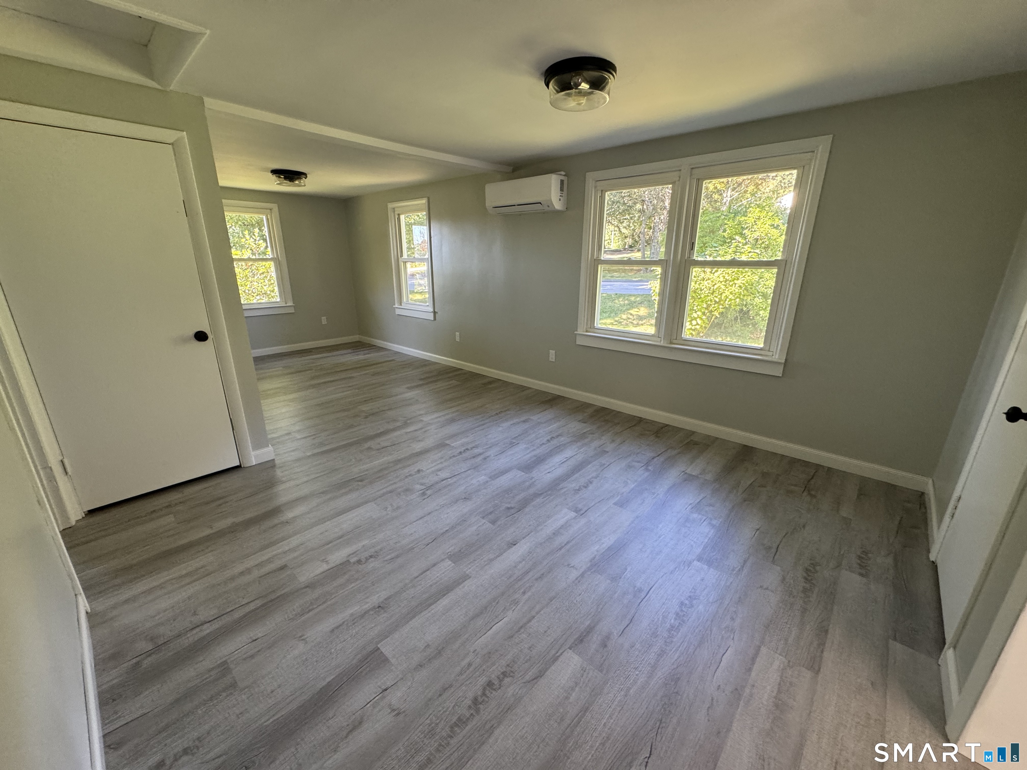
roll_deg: -0.7
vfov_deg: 85.7
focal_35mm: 14
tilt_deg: -17.3
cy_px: 385
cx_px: 514
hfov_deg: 102.1
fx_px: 415
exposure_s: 1/99
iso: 250
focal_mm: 2.22
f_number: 2.2
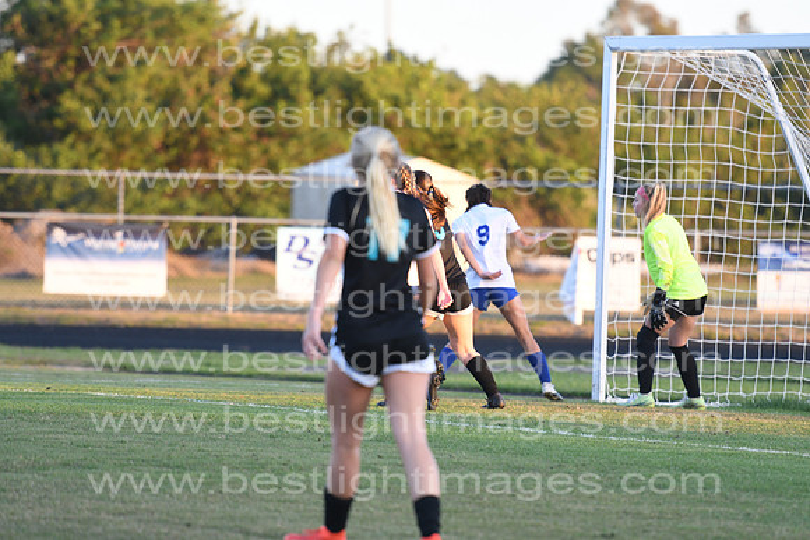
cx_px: 405
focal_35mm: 285
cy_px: 270
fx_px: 6414
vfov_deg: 4.8
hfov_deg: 7.2
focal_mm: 190
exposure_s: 1/800
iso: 500
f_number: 2.8
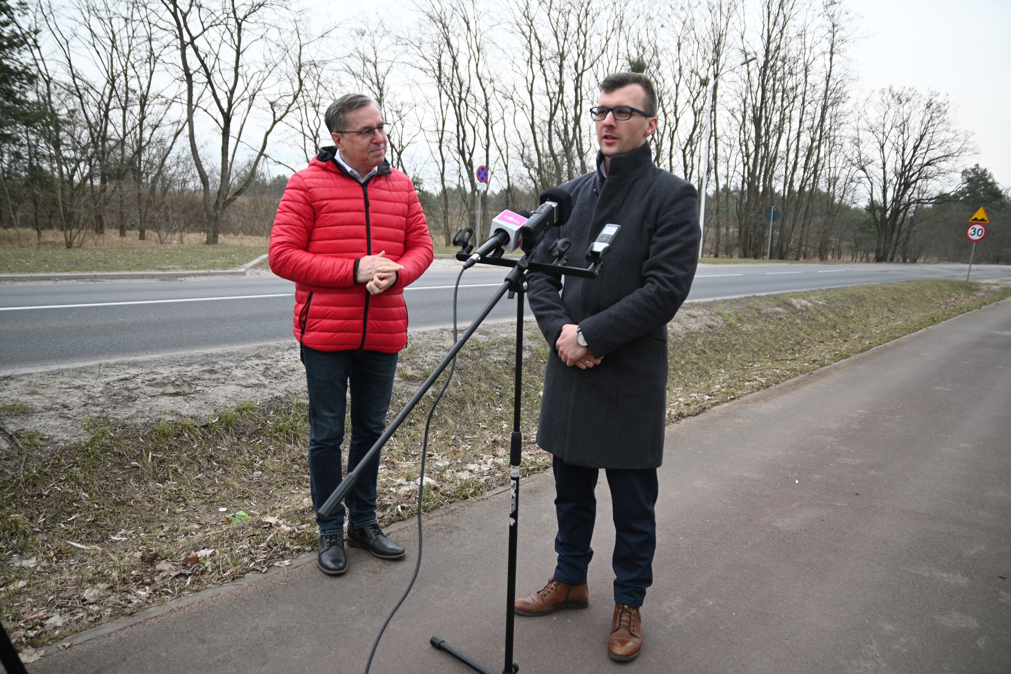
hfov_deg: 70.4
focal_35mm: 26
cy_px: 337
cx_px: 506
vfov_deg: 50.4
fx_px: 716
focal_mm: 17
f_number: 3.2
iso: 160
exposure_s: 1/500
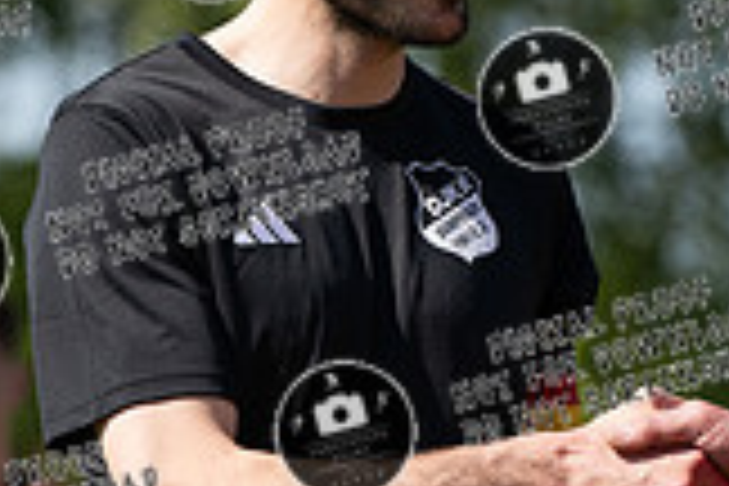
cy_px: 256
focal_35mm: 540
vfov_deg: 2.5
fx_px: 10934
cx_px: 630
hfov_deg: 3.8
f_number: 4
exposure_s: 1/800
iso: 110
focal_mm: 140
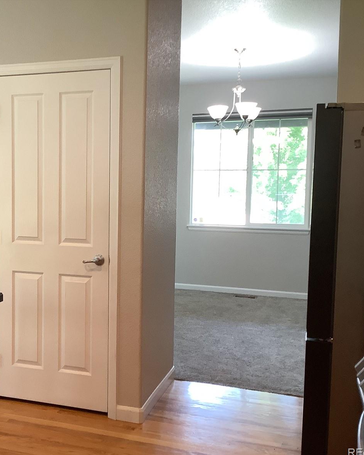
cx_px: 102
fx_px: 552
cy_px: 230
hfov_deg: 35.9
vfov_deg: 44.8
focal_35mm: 41
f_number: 2.4
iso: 125
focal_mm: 3.3
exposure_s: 1/60
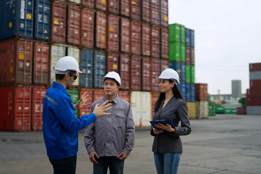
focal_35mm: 50
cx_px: 130
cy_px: 87
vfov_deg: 27.0
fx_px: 362
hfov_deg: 39.6
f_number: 1.4
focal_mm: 50
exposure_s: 1/5000
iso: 100
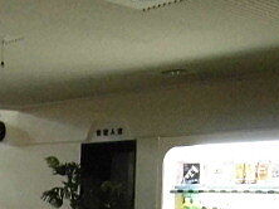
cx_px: -50
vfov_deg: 18.0
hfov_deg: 23.8
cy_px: 291
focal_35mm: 75
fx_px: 604
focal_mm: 4.7
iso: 800
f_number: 2.8
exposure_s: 1/50
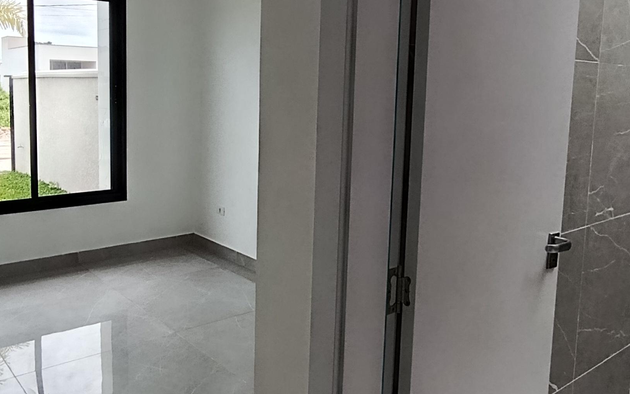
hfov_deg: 59.1
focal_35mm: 32
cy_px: 144
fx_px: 549
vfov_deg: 39.1
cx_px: 247
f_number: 2.2
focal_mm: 1.65
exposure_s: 1/156
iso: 50
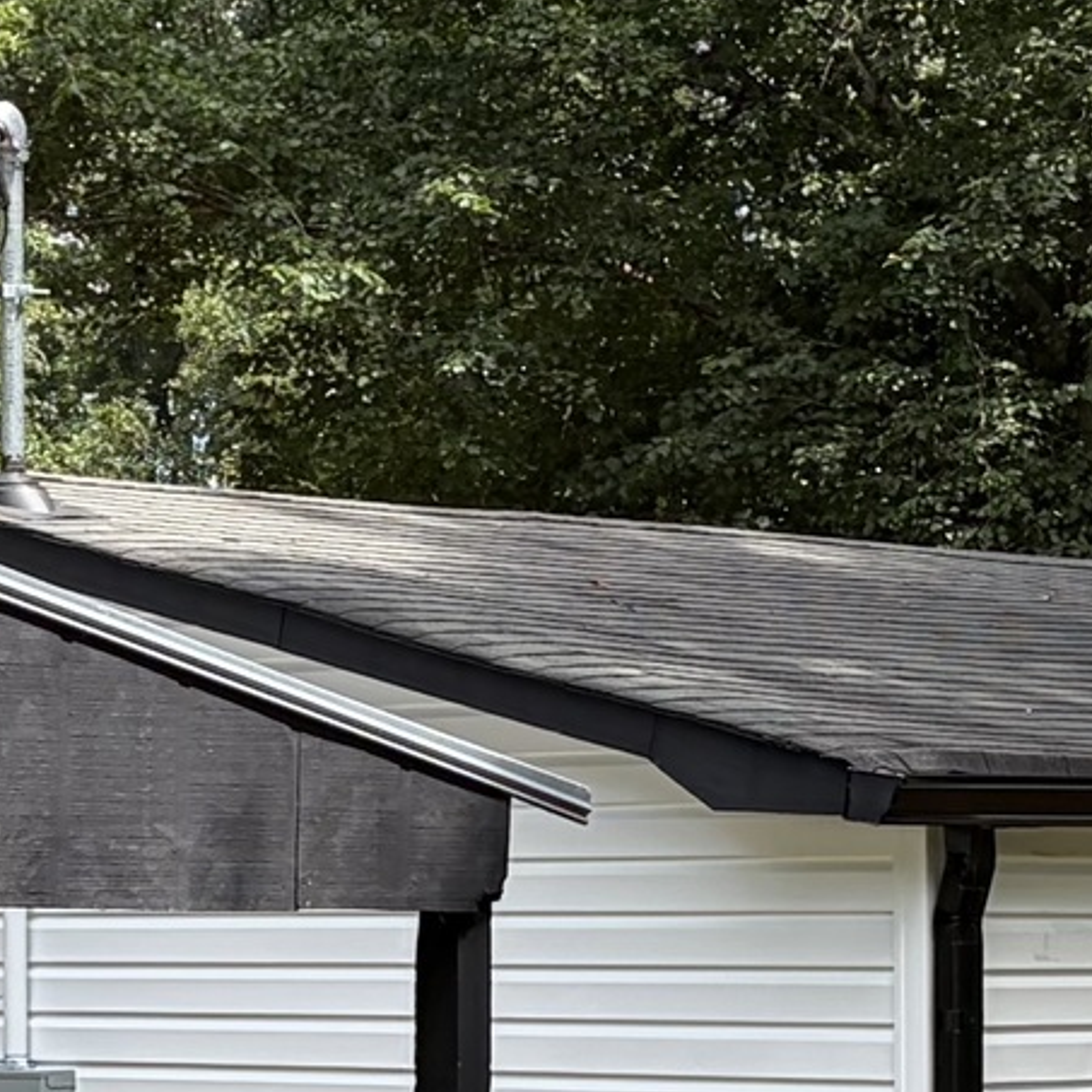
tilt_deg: +2.9
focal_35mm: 156
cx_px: 234
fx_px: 5568
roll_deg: +0.0
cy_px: 716
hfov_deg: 11.2
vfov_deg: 11.2
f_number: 1.6
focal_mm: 5.96
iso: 64
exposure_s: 1/1001
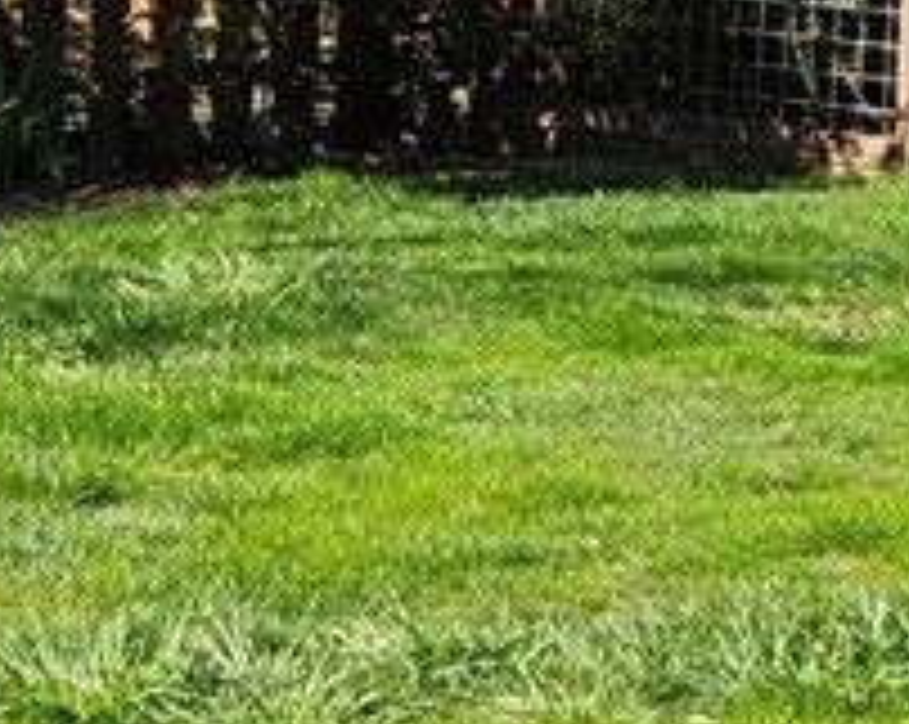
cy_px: 283
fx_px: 4782
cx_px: 292
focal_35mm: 178
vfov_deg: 8.7
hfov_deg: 10.8
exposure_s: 1/1212
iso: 20
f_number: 1.8
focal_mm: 5.4
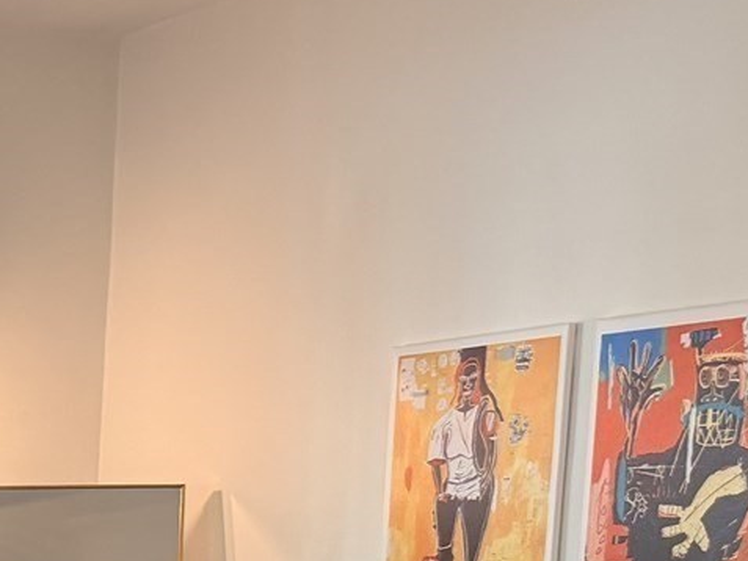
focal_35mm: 103
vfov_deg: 13.2
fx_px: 2226
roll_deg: +0.2
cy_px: 954
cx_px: -577
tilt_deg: -8.7
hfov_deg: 16.2
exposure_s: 1/60
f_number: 1.78
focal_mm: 6.76
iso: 200
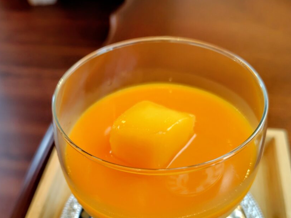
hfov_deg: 51.2
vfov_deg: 38.5
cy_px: 167
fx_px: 303
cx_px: 127
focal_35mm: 36
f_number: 1.9
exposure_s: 1/50
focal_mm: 5.6
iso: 248
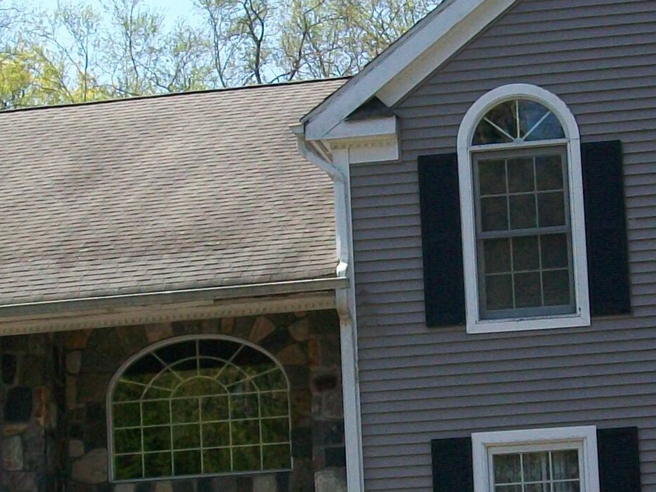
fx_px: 2236
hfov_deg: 16.7
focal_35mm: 118
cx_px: 393
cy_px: 472
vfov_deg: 12.4
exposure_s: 1/640
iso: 64
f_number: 2.7
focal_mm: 6
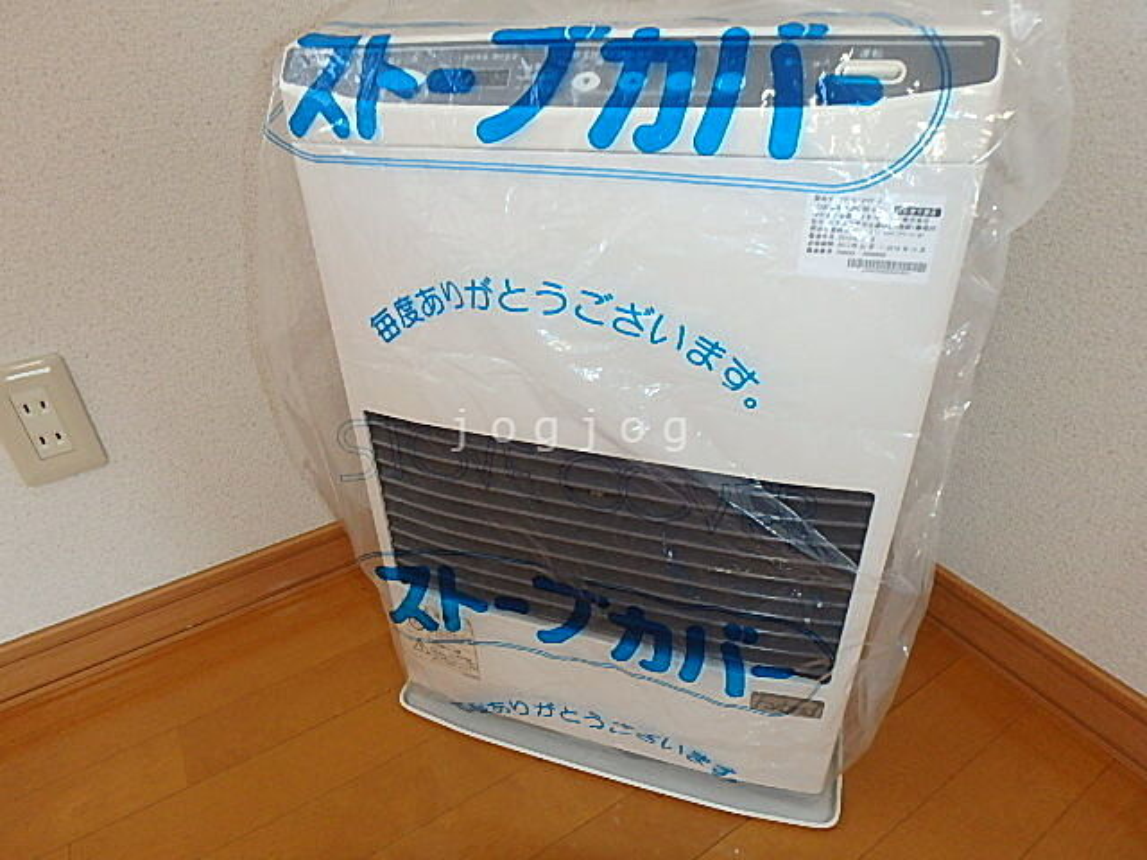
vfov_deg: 63.4
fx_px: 696
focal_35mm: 21
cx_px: 574
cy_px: 430
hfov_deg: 79.0
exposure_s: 1/30
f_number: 3.5
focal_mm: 3.7
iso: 250
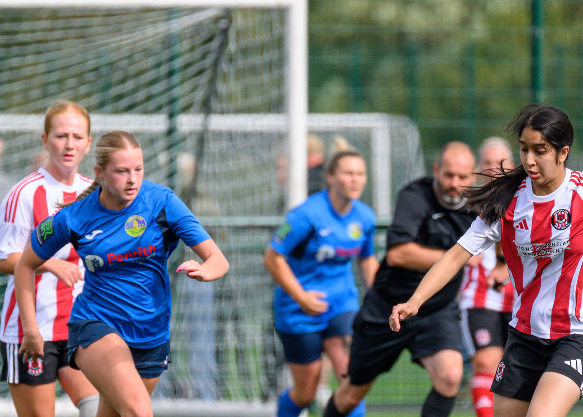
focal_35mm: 1030
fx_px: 17061
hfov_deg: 2.0
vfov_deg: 1.4
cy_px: 215
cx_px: 406
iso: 800
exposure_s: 1/2500
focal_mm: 400
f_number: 5.6
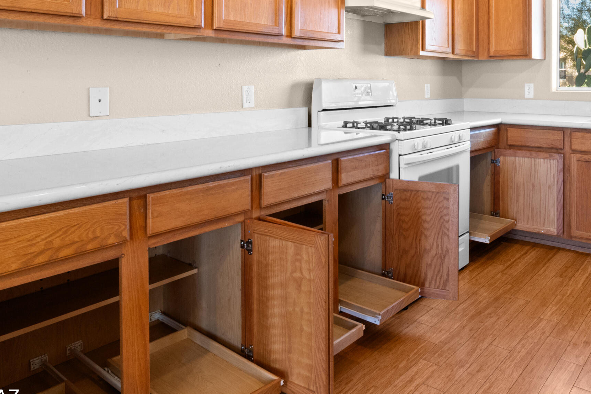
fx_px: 459
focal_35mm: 28
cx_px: 398
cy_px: 83
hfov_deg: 63.7
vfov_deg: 44.3
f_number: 22
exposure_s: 1/3
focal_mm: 16
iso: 1250
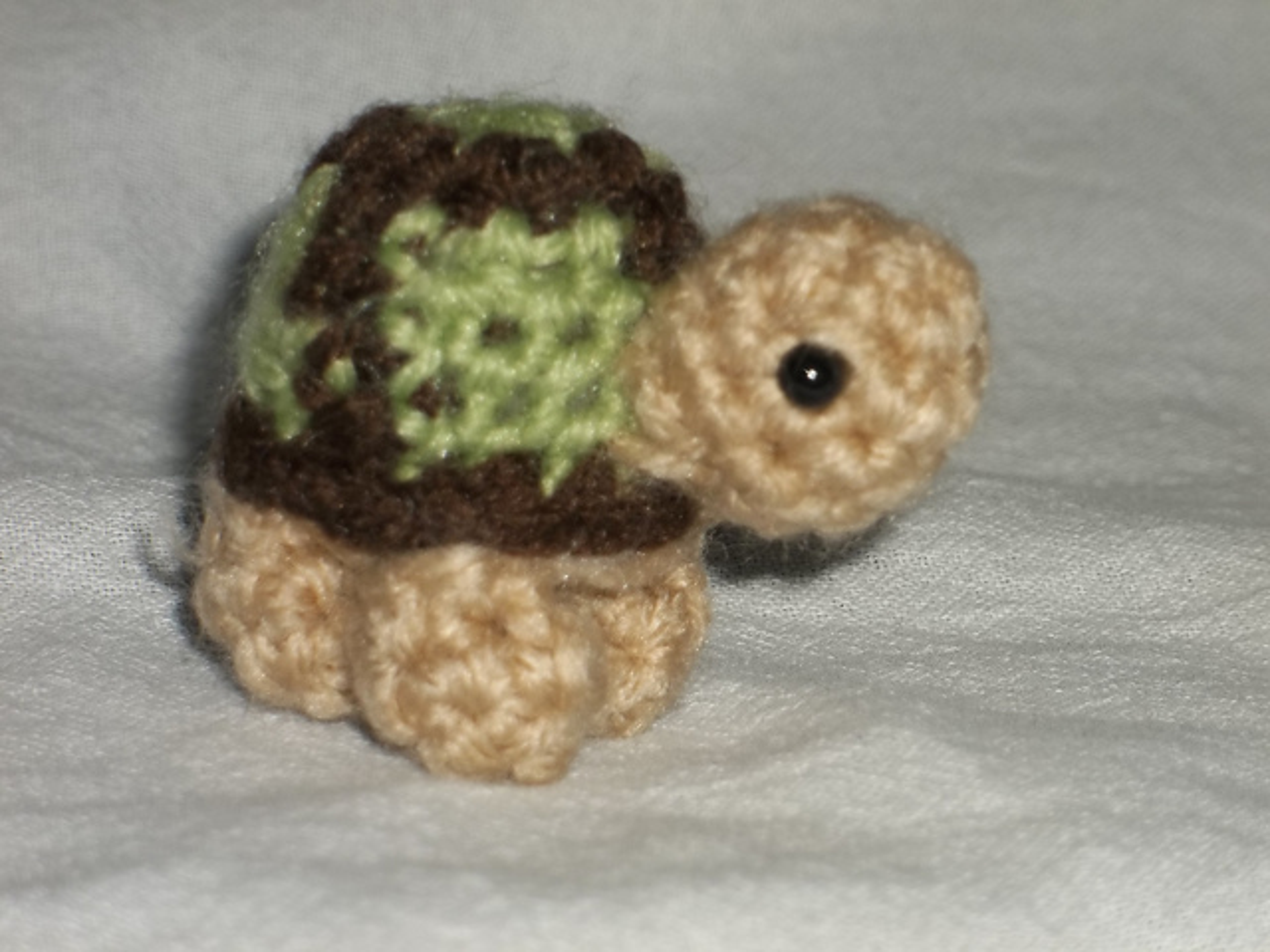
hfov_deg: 12.0
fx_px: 6054
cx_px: 635
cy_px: 476
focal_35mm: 165
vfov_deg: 9.0
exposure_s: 1/80
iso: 80
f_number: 5.9
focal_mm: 29.5
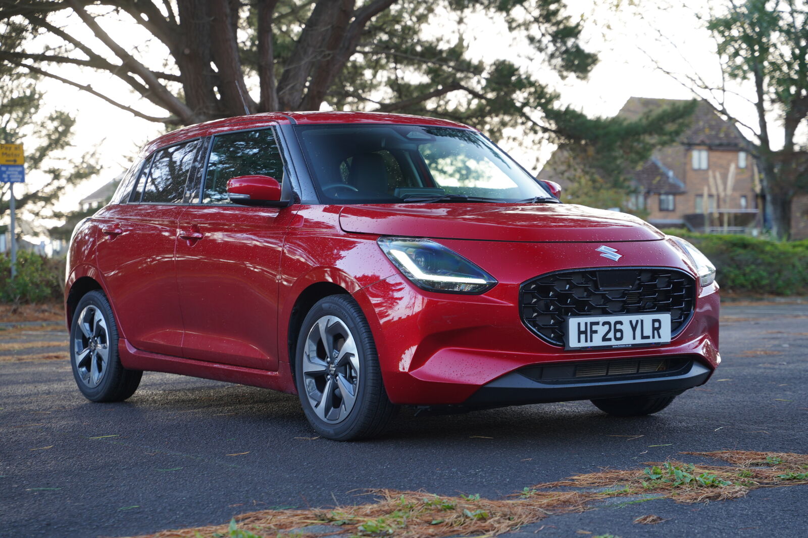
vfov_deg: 19.4
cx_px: 404
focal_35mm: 70
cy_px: 269
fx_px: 1570
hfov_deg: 28.9
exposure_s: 1/80
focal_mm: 70
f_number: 4
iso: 200
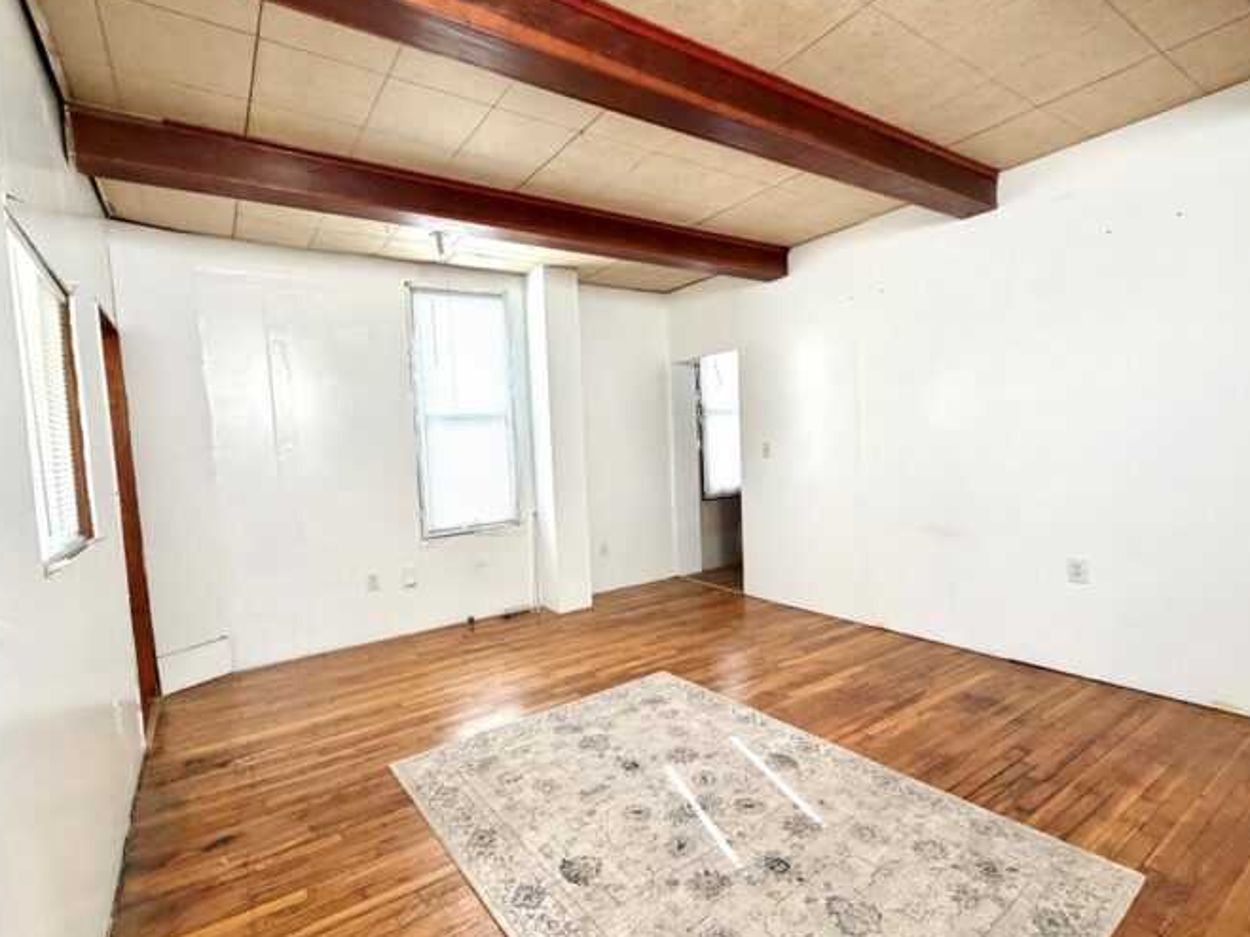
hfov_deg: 91.0
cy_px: 484
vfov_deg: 74.7
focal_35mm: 17
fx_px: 614
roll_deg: +3.5
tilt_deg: -3.9
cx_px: 611
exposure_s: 1/81
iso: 320
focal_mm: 2.22
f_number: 2.2
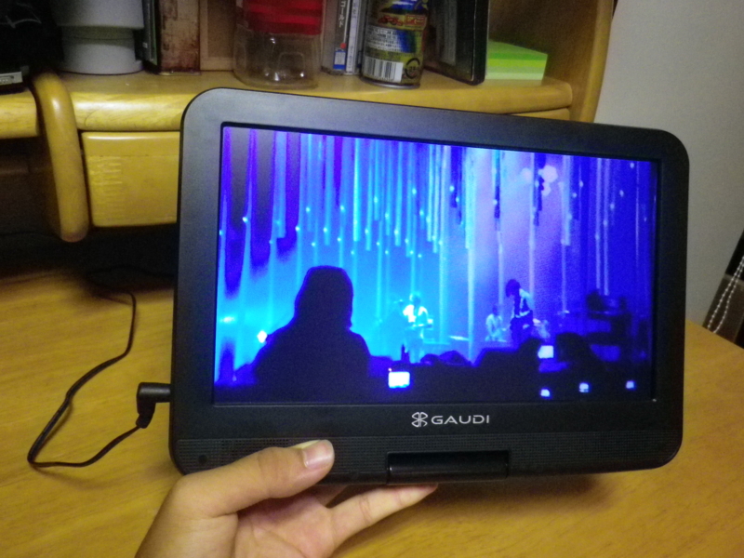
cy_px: 279
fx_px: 602
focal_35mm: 28
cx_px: 372
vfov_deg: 49.7
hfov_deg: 63.4
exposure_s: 1/25
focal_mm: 5
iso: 800
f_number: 3.2
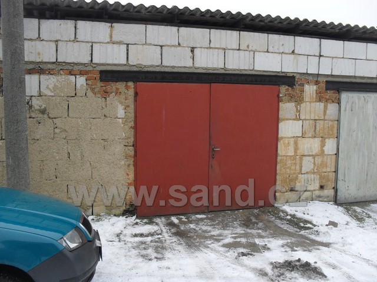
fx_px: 381
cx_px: 188
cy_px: 141
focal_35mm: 35
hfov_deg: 52.6
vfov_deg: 40.7
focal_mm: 6.3
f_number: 3.2
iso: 100
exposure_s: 1/180
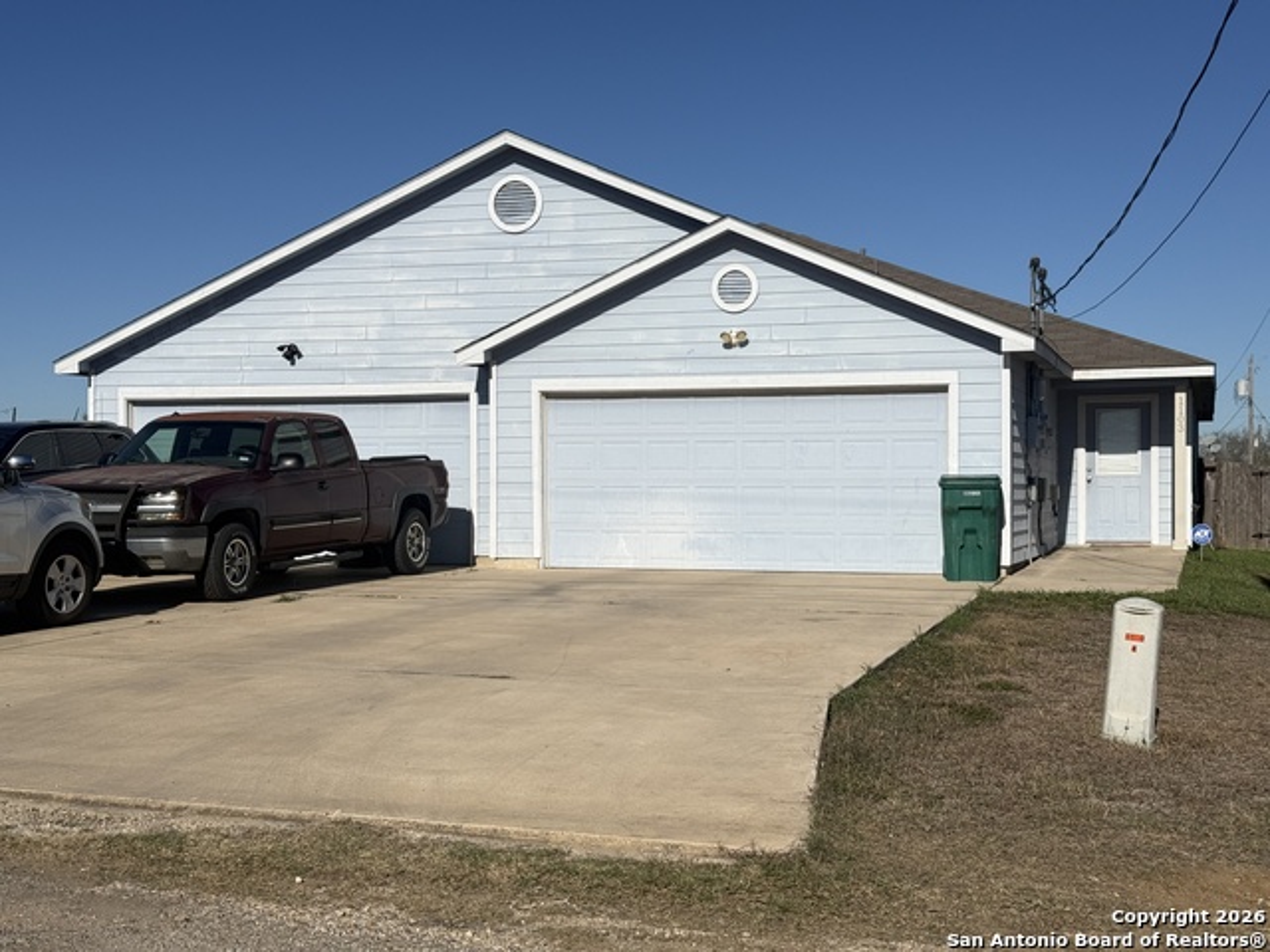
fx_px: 1761
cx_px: 635
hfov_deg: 39.7
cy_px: 476
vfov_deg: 30.3
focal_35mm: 48
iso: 50
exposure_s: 1/11364
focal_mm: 6.76
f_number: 1.78
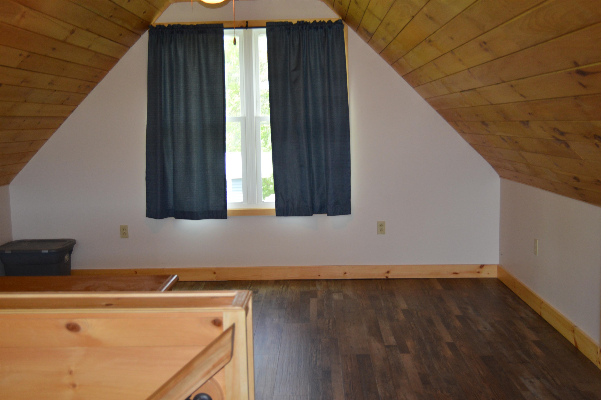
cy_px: 200
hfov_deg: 49.6
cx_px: 300
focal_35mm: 39
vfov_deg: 34.1
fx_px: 650
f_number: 4
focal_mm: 26
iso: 450
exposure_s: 1/60
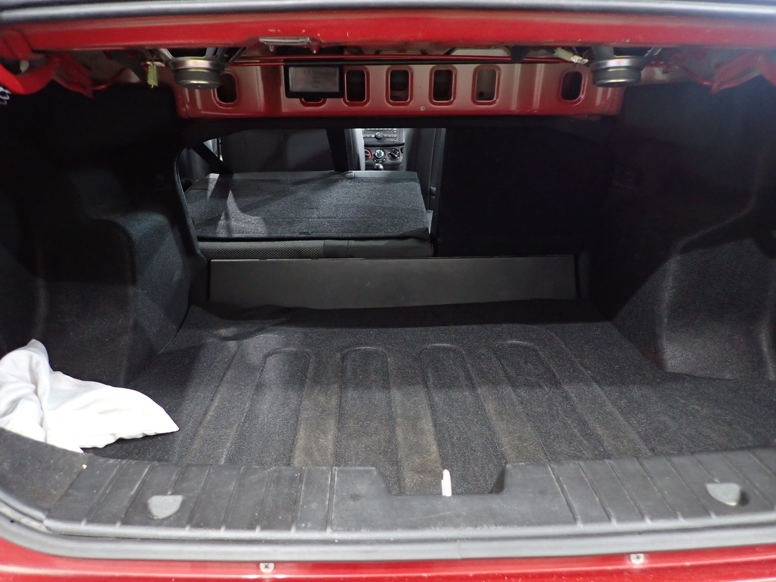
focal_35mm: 25
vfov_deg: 54.9
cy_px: 291
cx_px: 388
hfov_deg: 69.4
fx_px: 560
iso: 640
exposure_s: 1/30
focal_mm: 4.5
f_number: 2
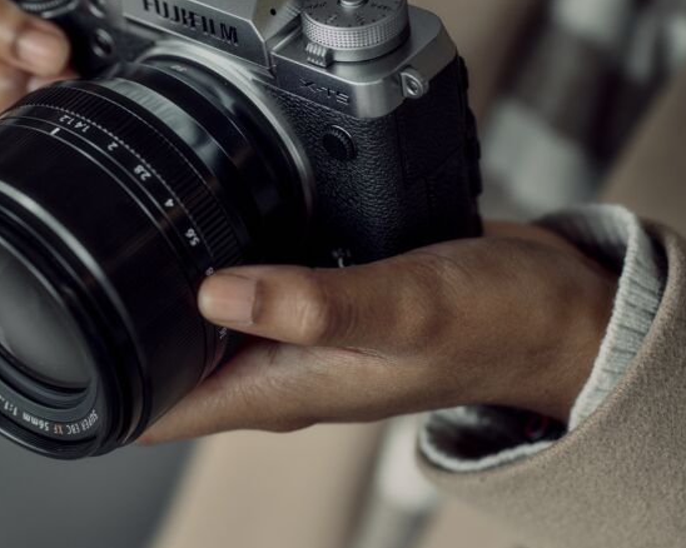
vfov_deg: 13.4
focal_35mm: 115
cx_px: 56
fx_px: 2334
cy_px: 156
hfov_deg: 16.5
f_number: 3.2
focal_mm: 80
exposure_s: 1/320
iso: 500
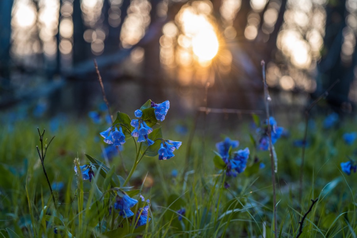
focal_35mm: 105
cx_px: 178
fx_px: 1041
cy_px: 119
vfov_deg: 13.0
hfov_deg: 19.5
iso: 400
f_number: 5.6
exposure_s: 1/80
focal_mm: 105
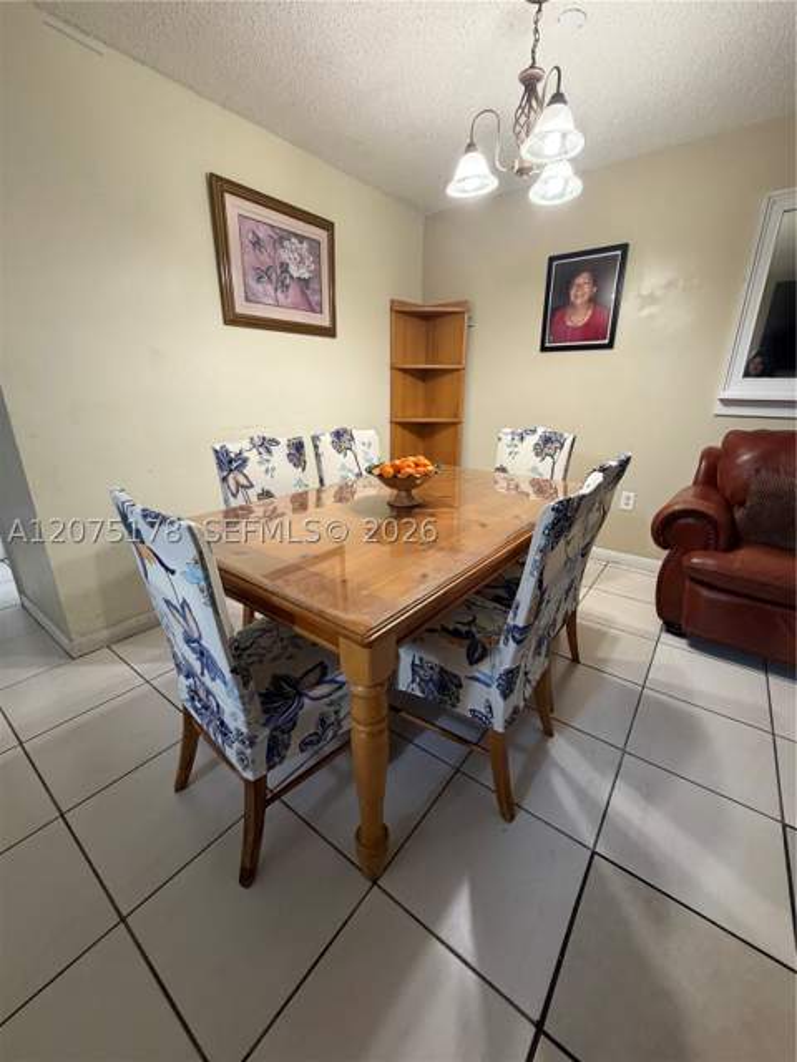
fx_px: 430
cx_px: 398
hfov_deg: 85.7
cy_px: 531
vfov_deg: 102.1
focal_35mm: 14
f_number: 2.2
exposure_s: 1/60
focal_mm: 2.22
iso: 400
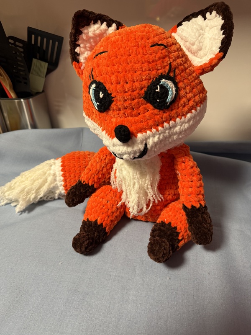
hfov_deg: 56.8
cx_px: 126
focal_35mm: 24
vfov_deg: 71.6
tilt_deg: -30.3
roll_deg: +2.9
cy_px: 168
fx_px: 232
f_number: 1.78
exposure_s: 1/50
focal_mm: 6.76
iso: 125
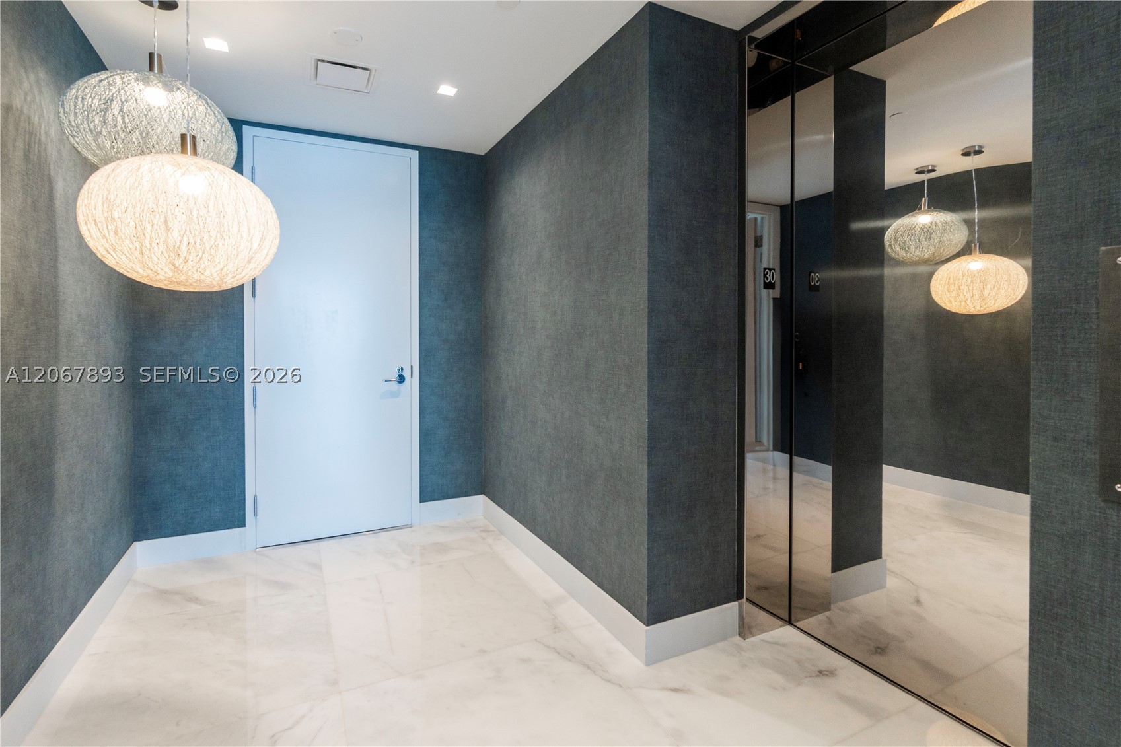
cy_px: 374
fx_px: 514
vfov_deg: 72.0
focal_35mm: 16
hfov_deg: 95.0
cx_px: 560
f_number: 6.3
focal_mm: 11
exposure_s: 1/25
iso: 800
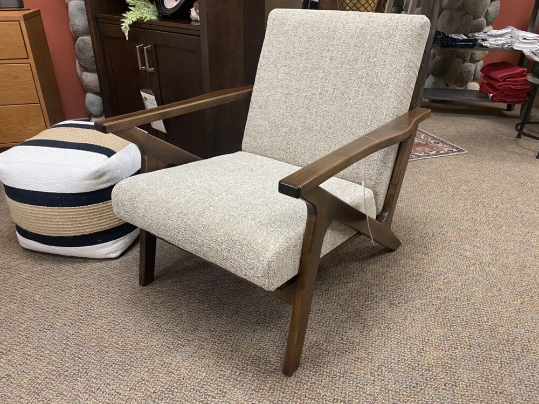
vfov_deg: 53.1
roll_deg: -2.0
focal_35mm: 26
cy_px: 202
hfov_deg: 67.3
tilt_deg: -28.2
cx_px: 270
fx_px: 405
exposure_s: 1/60
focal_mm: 4.25
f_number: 1.8
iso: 200
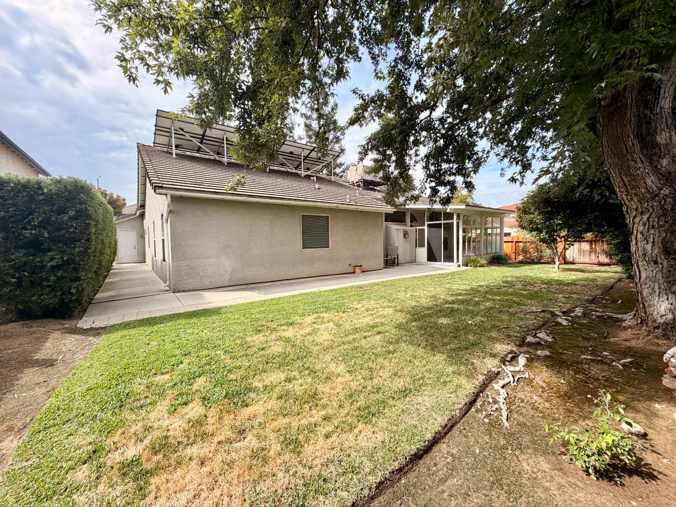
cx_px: 338
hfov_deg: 102.1
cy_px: 254
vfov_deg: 85.7
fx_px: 273
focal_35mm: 14
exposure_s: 1/514
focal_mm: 2.22
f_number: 2.2
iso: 40
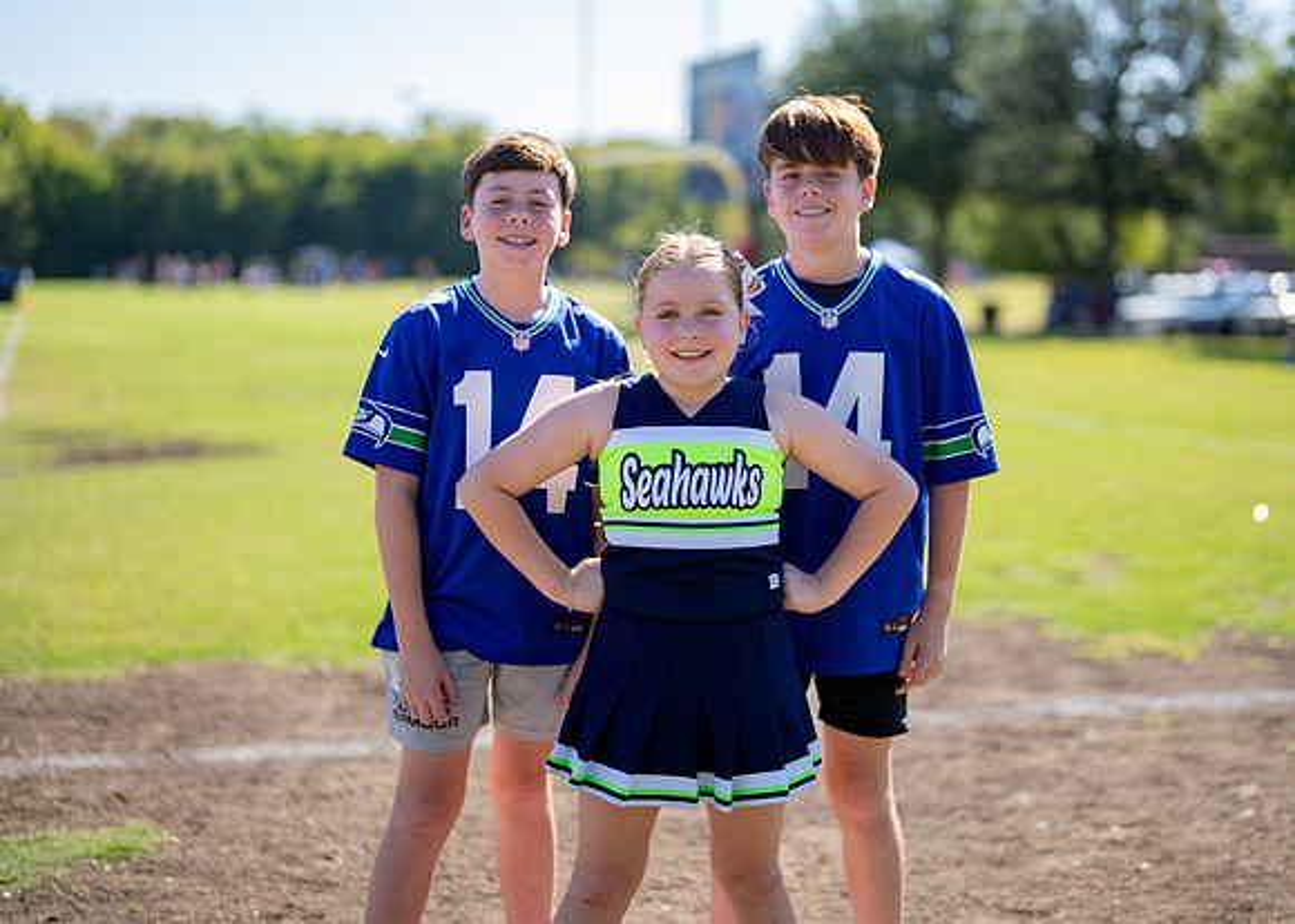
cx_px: 708
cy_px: 408
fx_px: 2181
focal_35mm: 59
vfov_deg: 23.9
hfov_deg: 33.0
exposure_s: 1/10000
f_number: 1.2
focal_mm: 50
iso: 250
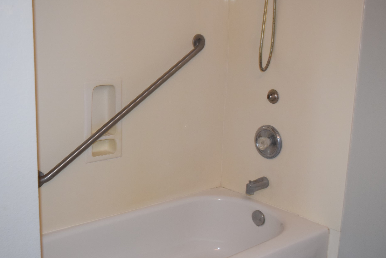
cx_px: 185
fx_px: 526
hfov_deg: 40.3
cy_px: 122
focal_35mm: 49
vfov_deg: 27.6
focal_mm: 28
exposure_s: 1/100
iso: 800
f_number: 5
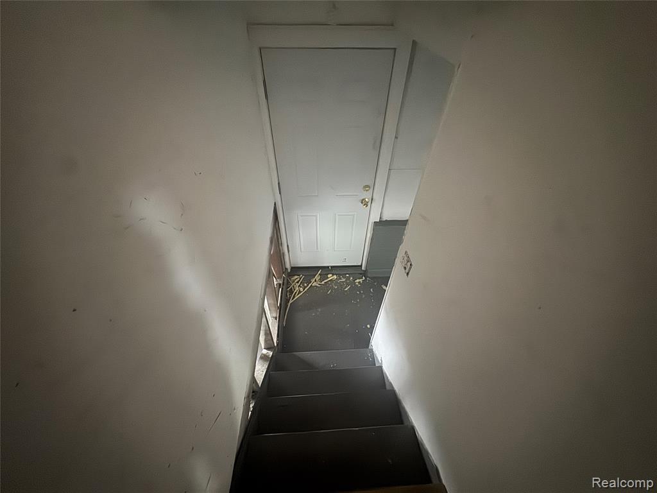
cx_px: 328
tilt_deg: -46.7
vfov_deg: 85.7
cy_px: 246
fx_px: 266
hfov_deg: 102.1
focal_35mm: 14
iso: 1600
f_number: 2.2
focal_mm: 2.22
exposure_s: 1/14
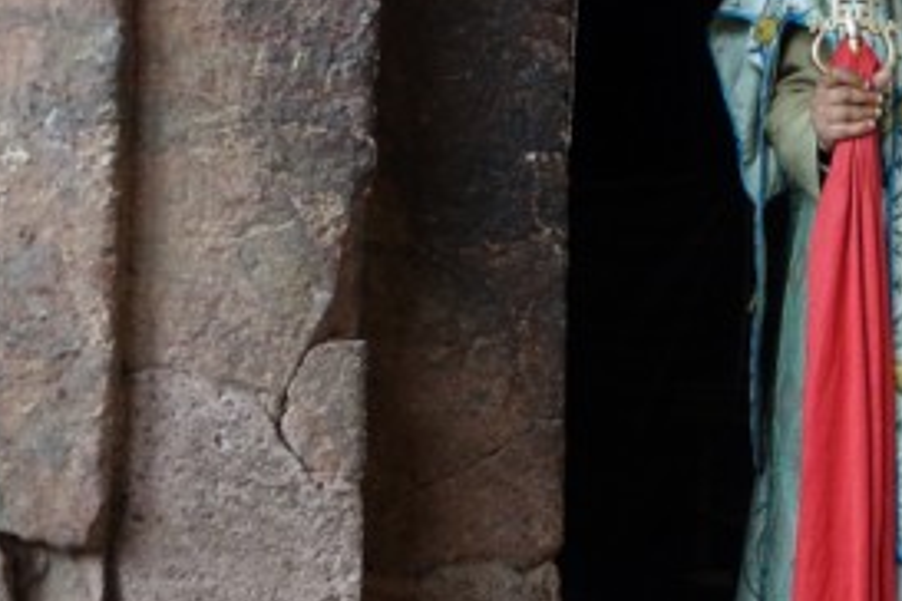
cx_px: 948
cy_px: 218
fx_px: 2255
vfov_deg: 15.2
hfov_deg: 21.6
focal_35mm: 90
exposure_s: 1/50
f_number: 3.2
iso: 400
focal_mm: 15.17
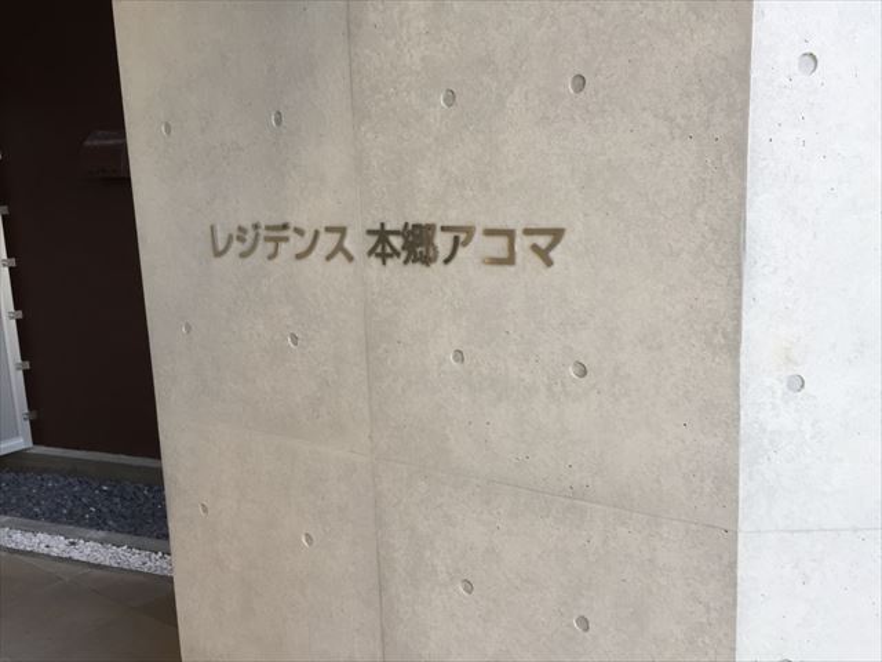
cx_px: 441
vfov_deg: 48.2
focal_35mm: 29
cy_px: 331
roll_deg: +2.7
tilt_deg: -7.8
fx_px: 739
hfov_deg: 61.7
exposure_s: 1/120
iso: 50
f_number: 2.2
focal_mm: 4.15
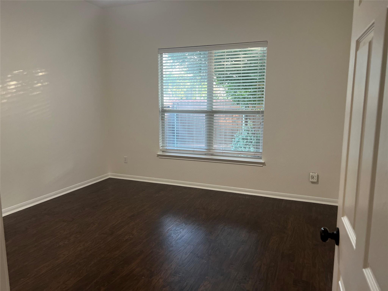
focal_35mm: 26
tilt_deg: -8.7
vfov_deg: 53.1
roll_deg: -2.3
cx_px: 194
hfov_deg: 67.3
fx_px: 291
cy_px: 146
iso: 200
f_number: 1.5
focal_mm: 5.7
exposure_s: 1/60
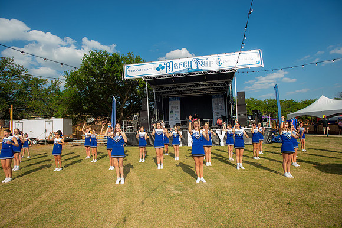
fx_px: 180
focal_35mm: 19
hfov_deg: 86.9
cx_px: 171
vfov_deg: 64.5
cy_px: 114
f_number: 5.6
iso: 100
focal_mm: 19
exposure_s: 1/200
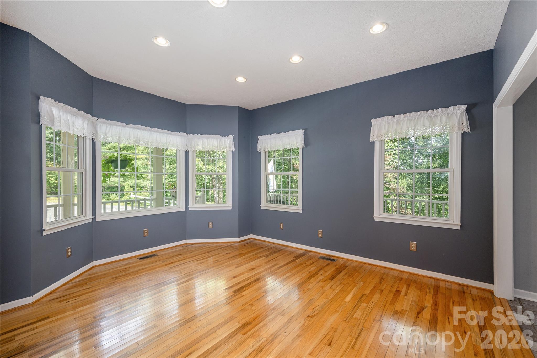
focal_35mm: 15
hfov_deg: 100.4
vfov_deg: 77.4
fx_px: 224
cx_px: 268
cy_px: 179
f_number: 7.1
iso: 320
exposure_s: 1/25
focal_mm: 15
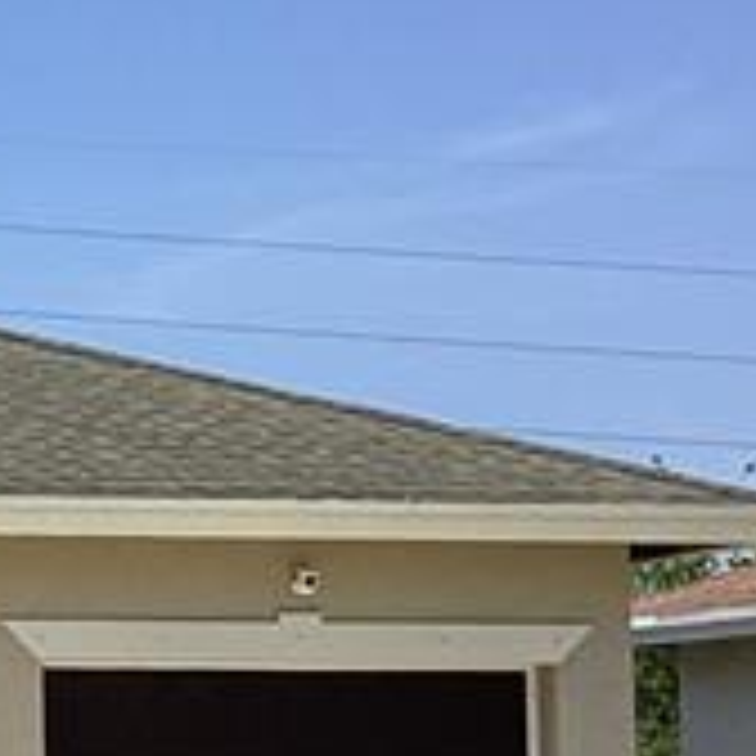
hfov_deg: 9.2
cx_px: -1143
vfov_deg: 10.5
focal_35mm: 167
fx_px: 4126
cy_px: 486
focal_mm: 3.3
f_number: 2.4
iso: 25
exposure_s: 1/1294
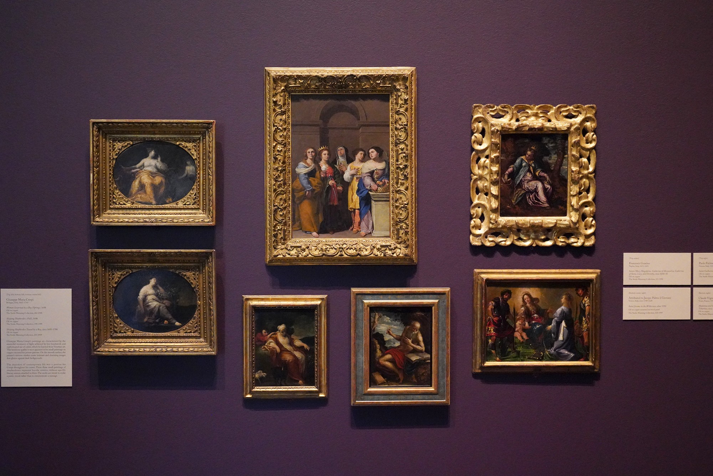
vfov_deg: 28.7
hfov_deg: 41.9
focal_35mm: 47
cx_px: 356
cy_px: 238
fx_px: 931
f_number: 5.6
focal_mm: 47
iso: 12800
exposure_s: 1/100
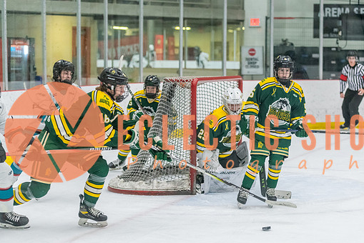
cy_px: 133
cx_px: 245
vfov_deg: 11.8
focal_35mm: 116
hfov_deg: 17.6
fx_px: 1174
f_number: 2.8
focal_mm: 86
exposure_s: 1/800
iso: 4000
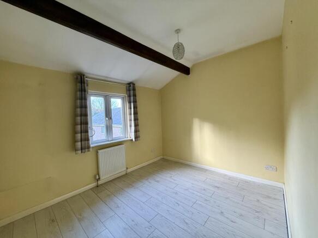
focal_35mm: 14
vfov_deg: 85.7
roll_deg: +3.1
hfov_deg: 102.1
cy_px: 119
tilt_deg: -1.4
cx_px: 159
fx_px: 129
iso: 320
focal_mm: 2.22
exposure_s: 1/100
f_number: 2.2
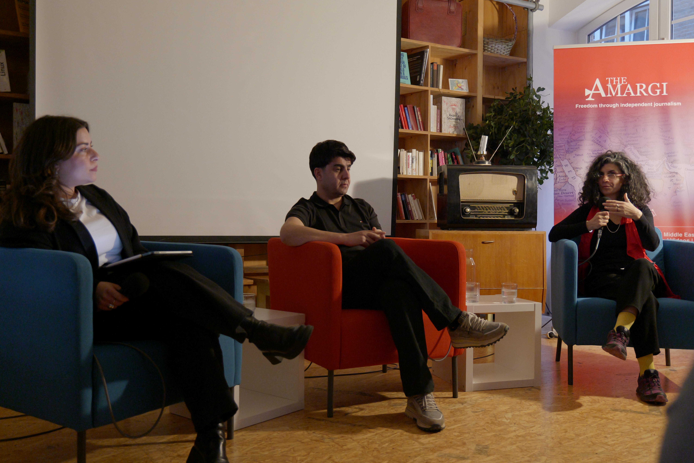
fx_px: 675
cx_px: 347
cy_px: 232
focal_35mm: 35
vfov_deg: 37.9
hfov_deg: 54.4
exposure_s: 1/60
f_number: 4.4
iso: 6400
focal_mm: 35
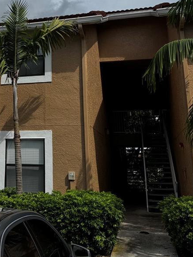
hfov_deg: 28.4
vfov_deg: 37.9
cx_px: 16
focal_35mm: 49
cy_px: 63
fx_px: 364
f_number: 1.78
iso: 80
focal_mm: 6.76
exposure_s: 1/9009
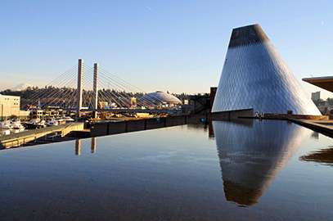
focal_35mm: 36
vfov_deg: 36.8
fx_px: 332
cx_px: 166
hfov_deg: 53.2
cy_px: 110
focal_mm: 24
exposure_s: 1/500
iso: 400
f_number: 11
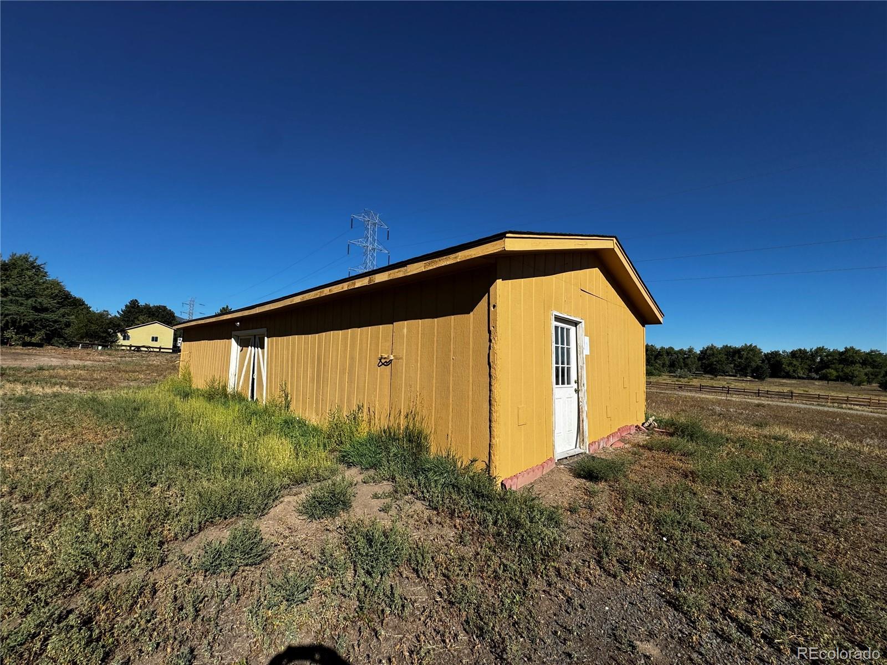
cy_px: 332
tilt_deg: +5.0
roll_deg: -1.7
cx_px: 444
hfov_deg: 102.1
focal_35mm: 14
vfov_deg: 85.7
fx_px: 359
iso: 50
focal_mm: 2.22
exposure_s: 1/3546
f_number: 2.2
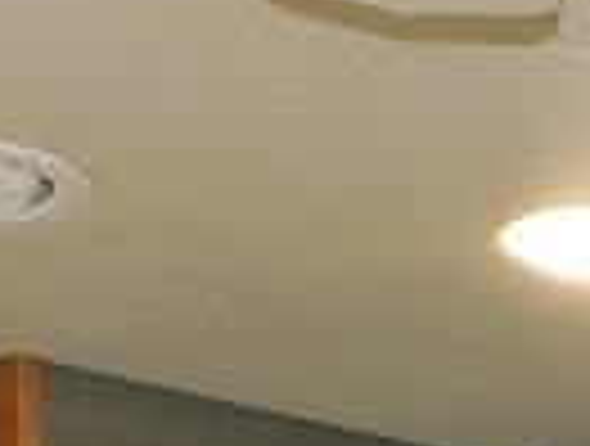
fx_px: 2991
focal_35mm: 175
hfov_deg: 11.2
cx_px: 432
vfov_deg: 7.1
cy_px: 1586
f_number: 3
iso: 200
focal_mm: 4
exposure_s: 1/30
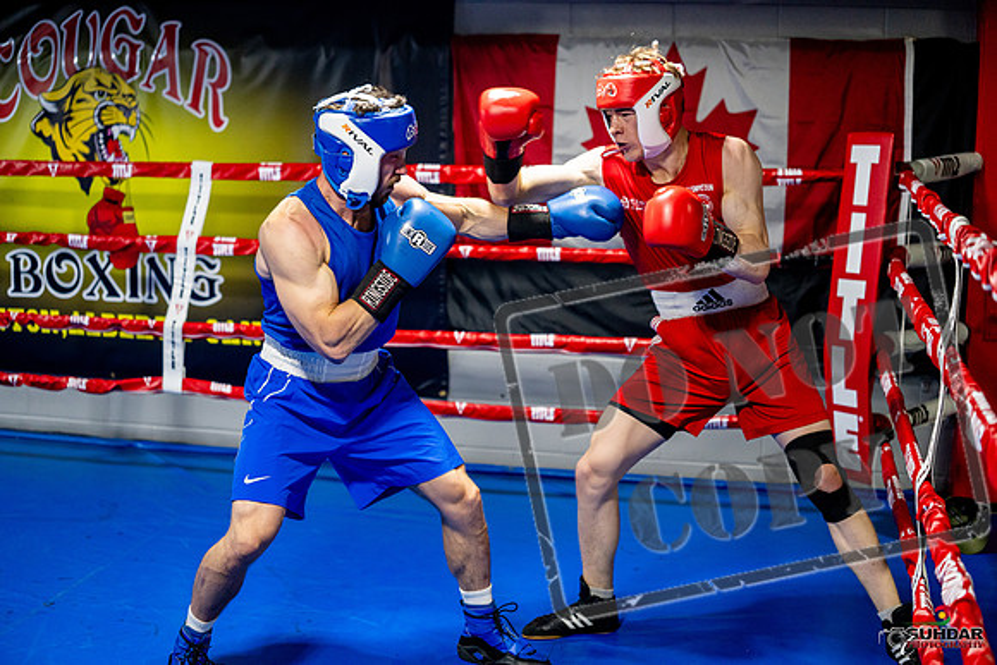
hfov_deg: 39.6
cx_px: 498
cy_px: 332
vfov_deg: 27.0
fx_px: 1385
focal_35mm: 50
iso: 3200
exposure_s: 1/800
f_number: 2
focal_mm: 50
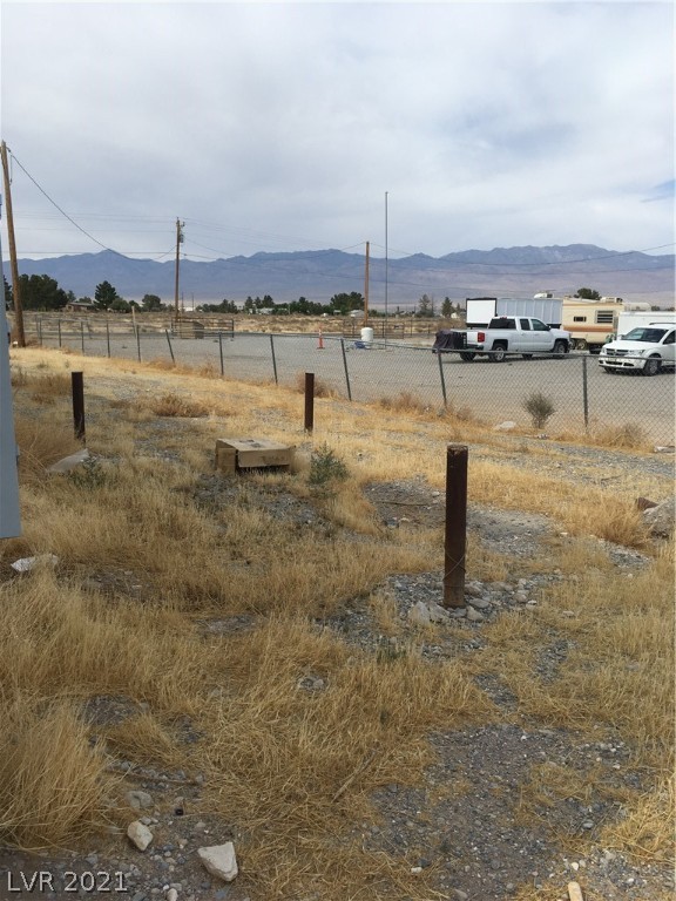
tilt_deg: -13.1
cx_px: 338
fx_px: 755
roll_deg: -0.5
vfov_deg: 61.7
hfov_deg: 48.2
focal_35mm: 29
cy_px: 450
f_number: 2.2
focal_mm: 4.15
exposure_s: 1/2262
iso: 25
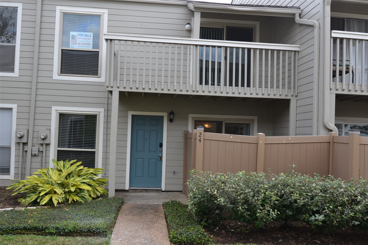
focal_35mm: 30
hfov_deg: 61.9
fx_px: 307
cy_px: 122
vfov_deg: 43.6
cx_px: 184
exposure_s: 1/125
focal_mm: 20
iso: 200
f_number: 5.6
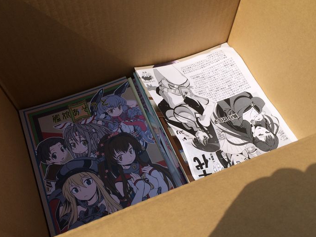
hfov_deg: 52.6
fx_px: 319
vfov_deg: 40.6
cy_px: 135
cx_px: 149
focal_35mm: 35
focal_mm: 4.12
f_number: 2.2
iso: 40
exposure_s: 1/4115
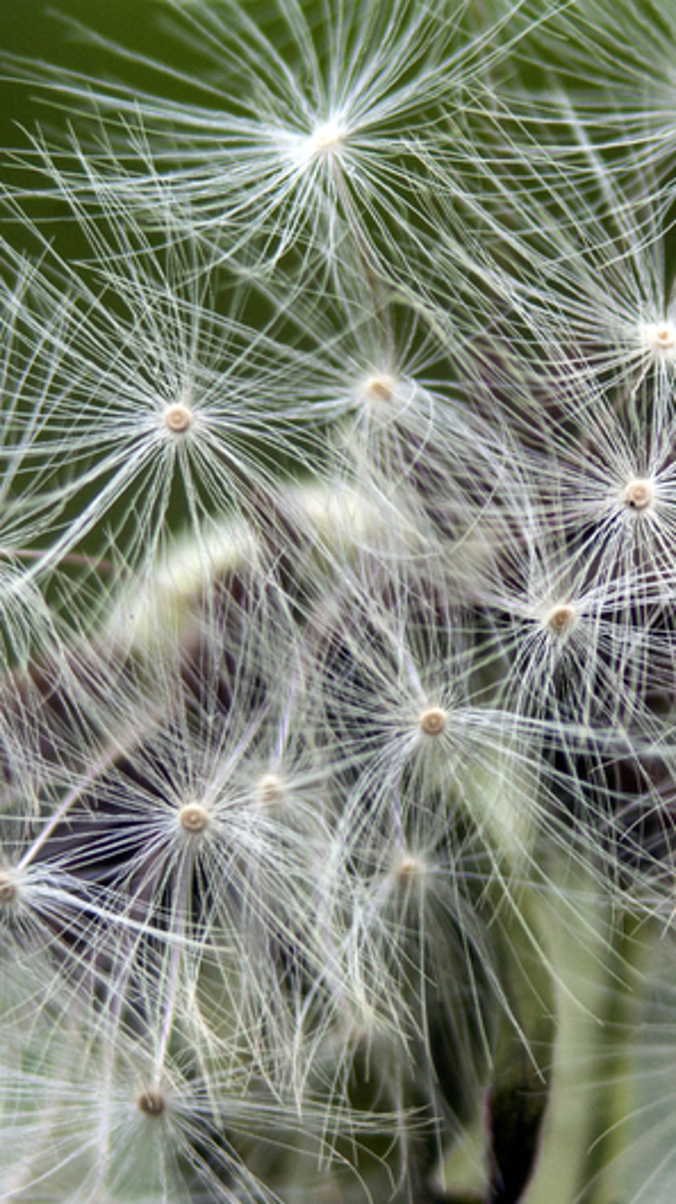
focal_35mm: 214
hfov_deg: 5.7
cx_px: 665
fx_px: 6829
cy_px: 604
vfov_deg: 10.1
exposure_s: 1/160
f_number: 5.6
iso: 400
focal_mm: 90
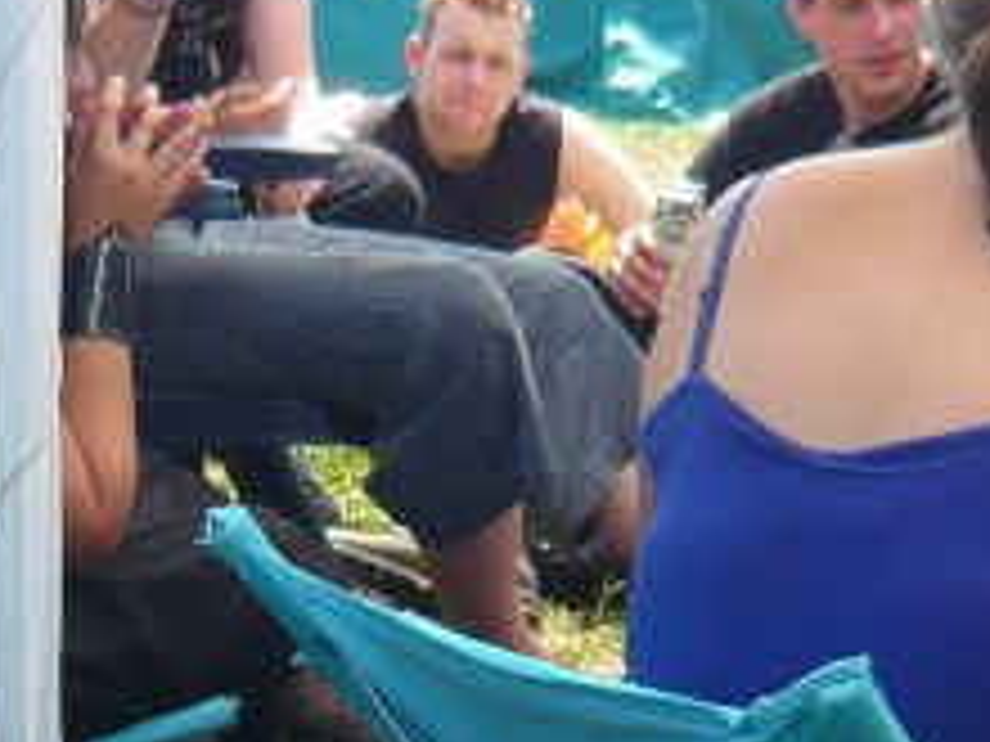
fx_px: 2917
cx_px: 513
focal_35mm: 102
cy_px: 346
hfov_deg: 19.3
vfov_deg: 14.5
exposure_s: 1/400
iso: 100
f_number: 2.8
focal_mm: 4.6
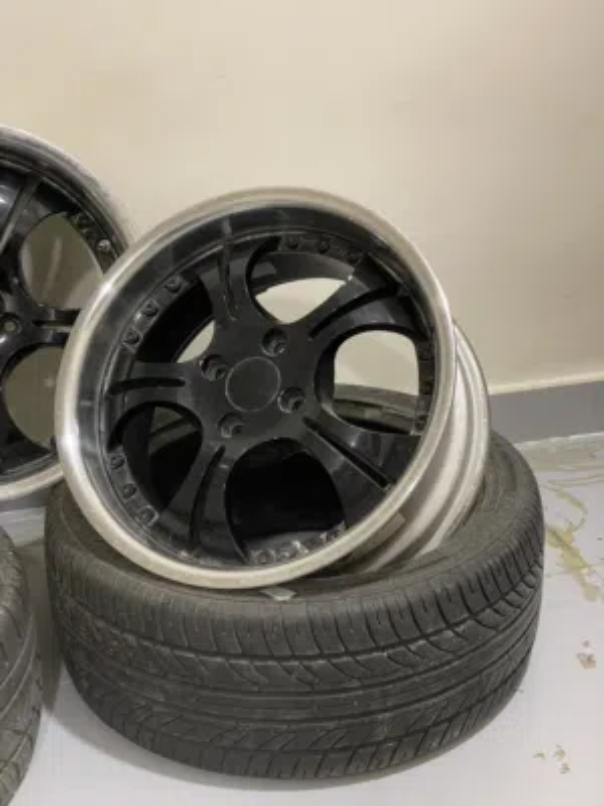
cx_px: 302
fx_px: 1210
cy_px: 403
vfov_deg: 36.8
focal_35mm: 52
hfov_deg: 28.0
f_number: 2
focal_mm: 6
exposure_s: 1/50
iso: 400
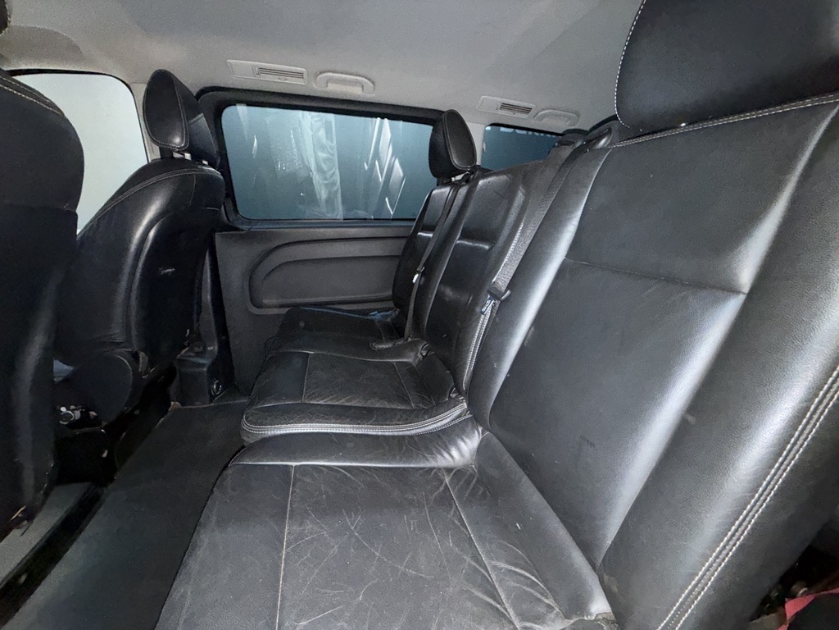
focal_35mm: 14
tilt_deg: -15.4
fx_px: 339
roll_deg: -2.4
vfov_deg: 85.7
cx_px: 420
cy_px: 315
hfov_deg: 102.1
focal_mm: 2.22
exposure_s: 1/33
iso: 500
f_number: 2.2
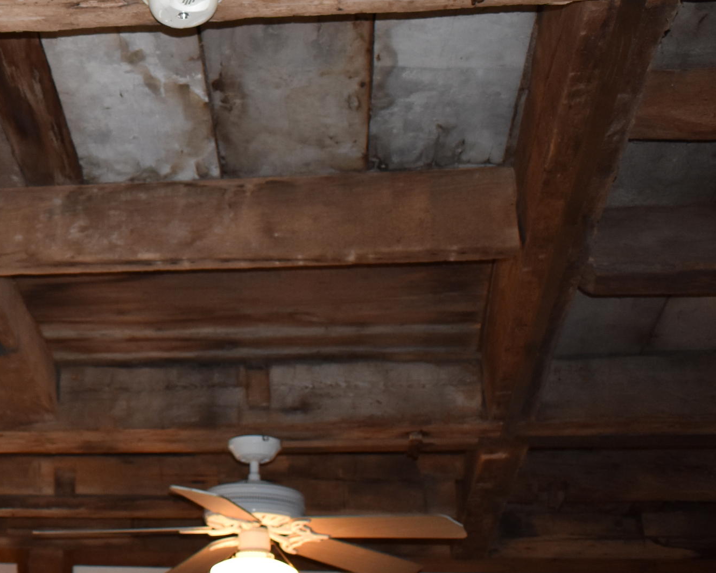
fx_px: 1548
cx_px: -86
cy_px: 136
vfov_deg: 20.8
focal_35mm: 73
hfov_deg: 24.2
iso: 800
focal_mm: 23
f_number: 3.8
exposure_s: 1/125
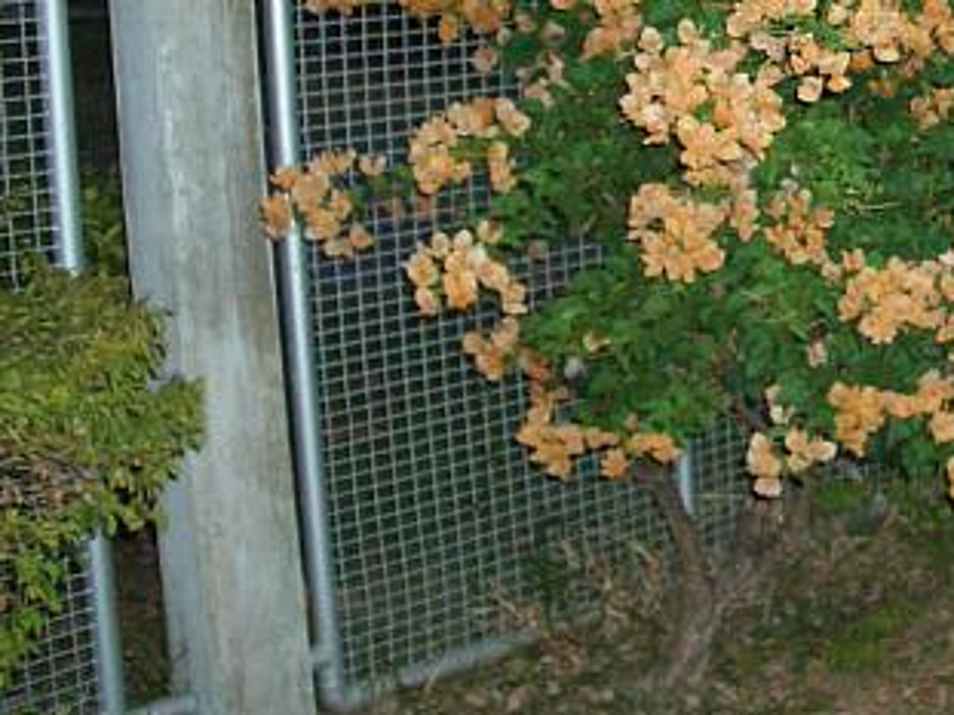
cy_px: 98
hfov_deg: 25.8
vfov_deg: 20.1
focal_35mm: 72
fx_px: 1984
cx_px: 933
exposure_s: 1/60
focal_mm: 5.8
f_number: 2.6
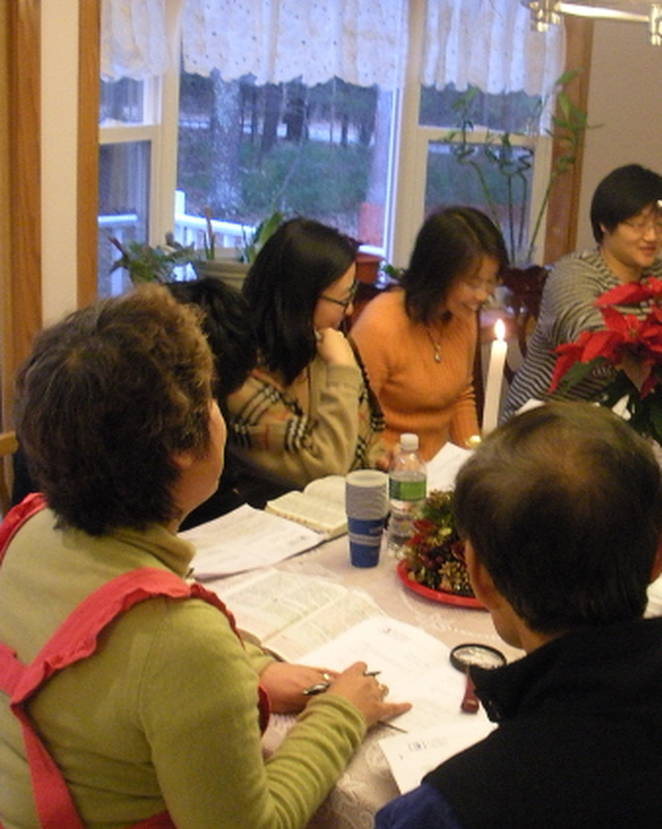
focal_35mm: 50
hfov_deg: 29.4
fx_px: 1226
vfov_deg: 37.4
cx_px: 542
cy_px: 414
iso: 400
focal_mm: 6.3
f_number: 3.5
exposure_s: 1/17.6
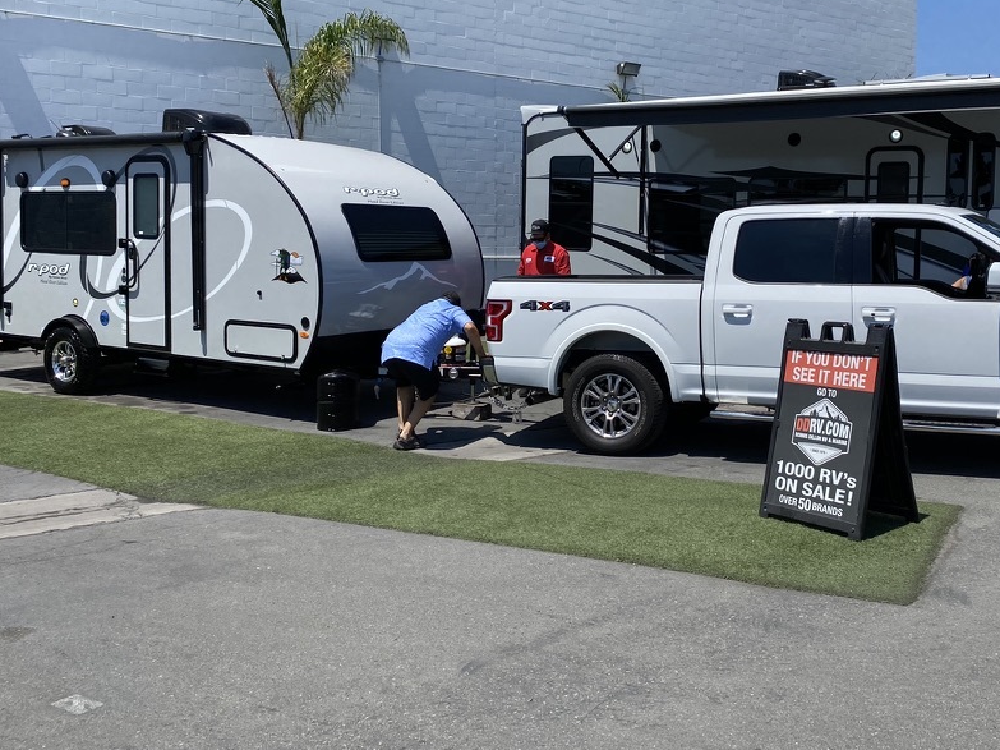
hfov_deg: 53.4
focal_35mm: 34
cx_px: 626
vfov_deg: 41.5
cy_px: 293
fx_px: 982
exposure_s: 1/3497
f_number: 1.8
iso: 32
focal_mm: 4.25
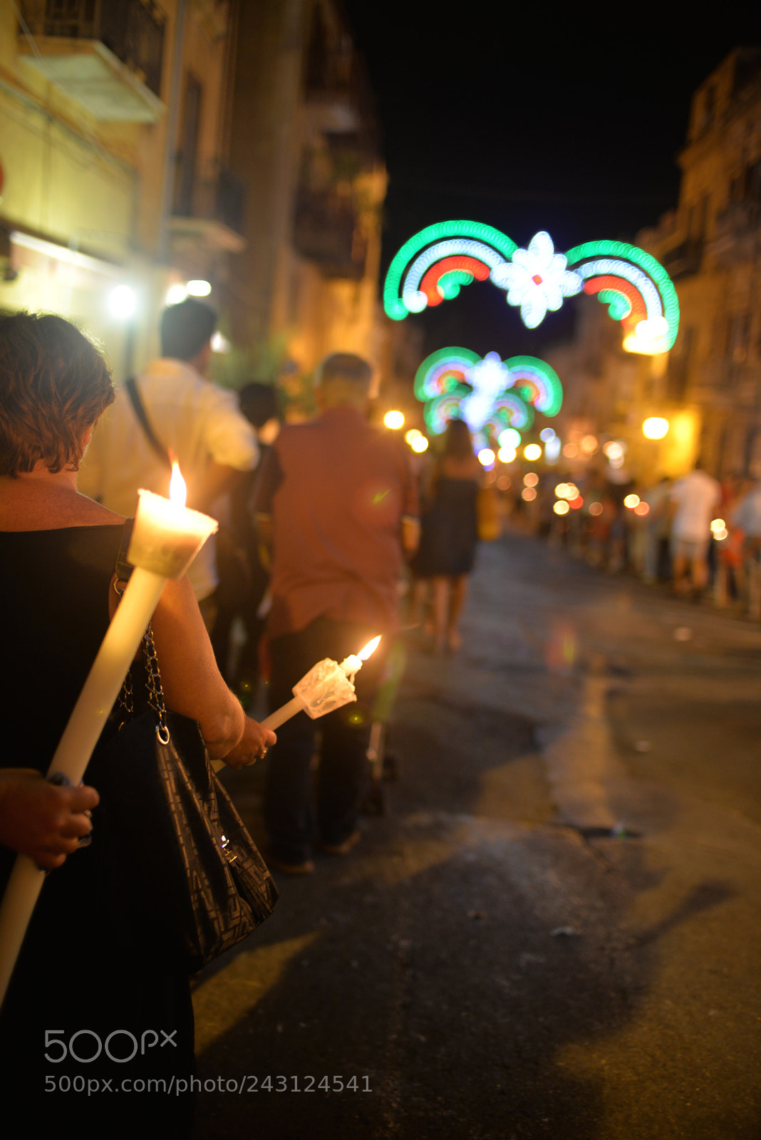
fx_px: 1109
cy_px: 570
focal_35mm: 35
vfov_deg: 54.4
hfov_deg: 37.9
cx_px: 380
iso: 640
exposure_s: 1/30
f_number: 2
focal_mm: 35
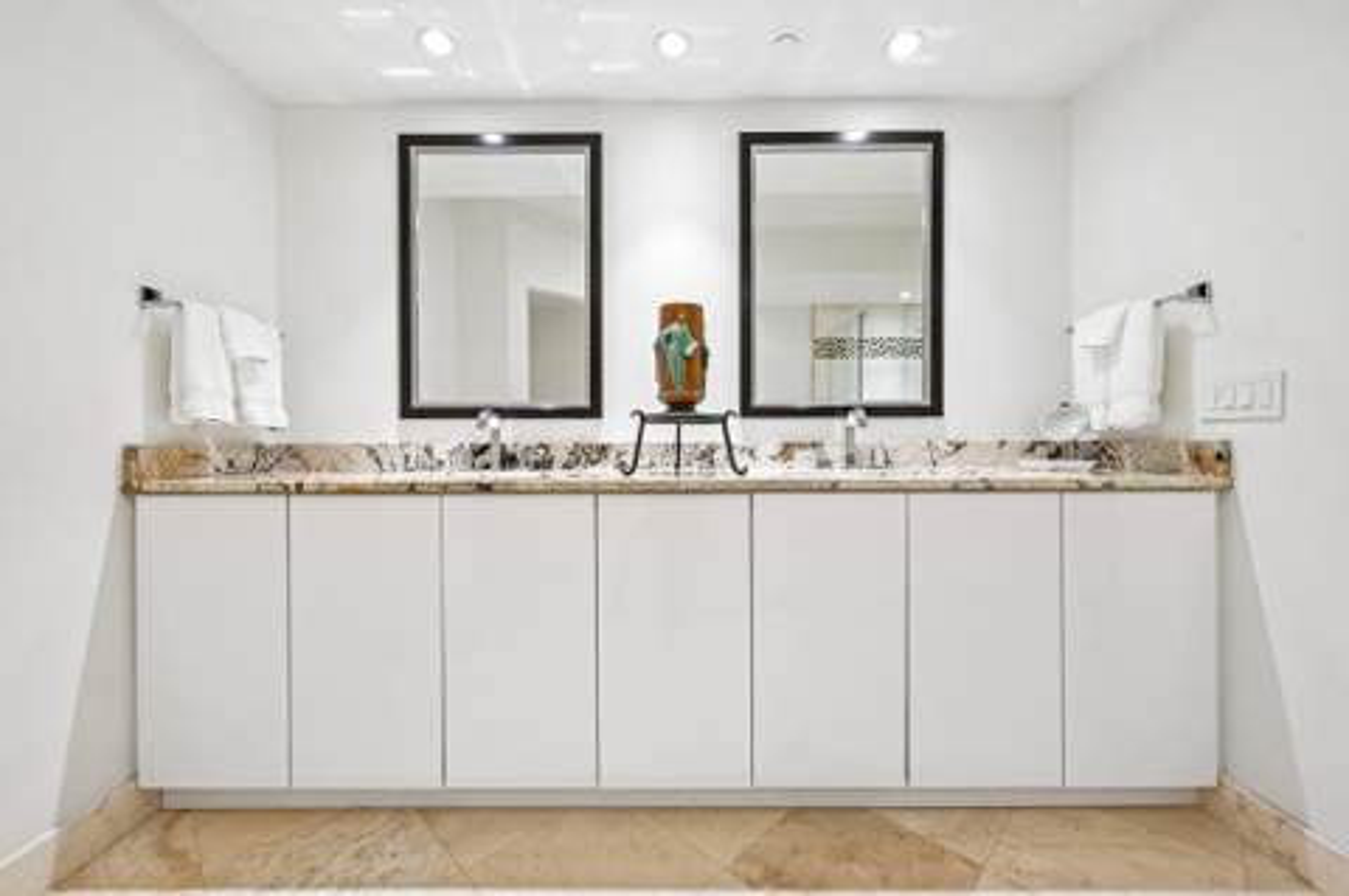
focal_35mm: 14
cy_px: 448
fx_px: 524
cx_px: 674
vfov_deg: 81.1
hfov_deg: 104.3
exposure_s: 1/80
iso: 2500
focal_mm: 14
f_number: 10
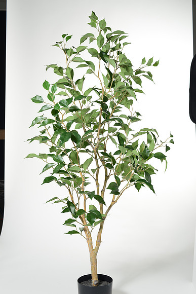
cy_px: 147
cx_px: 98
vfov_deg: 39.6
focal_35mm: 50
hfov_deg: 27.0
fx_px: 408
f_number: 8
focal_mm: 50
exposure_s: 1/200
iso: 200
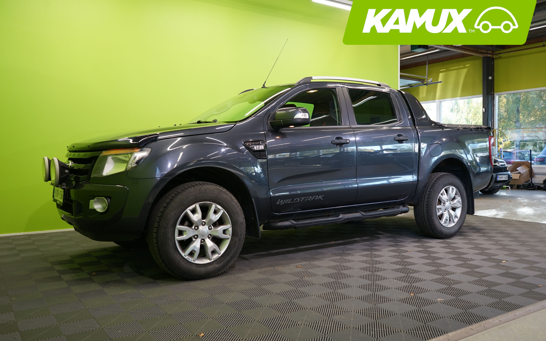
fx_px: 446
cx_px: 274
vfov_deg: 41.8
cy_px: 164
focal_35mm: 30
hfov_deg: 62.9
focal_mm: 29
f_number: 5.6
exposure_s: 1/30
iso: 500
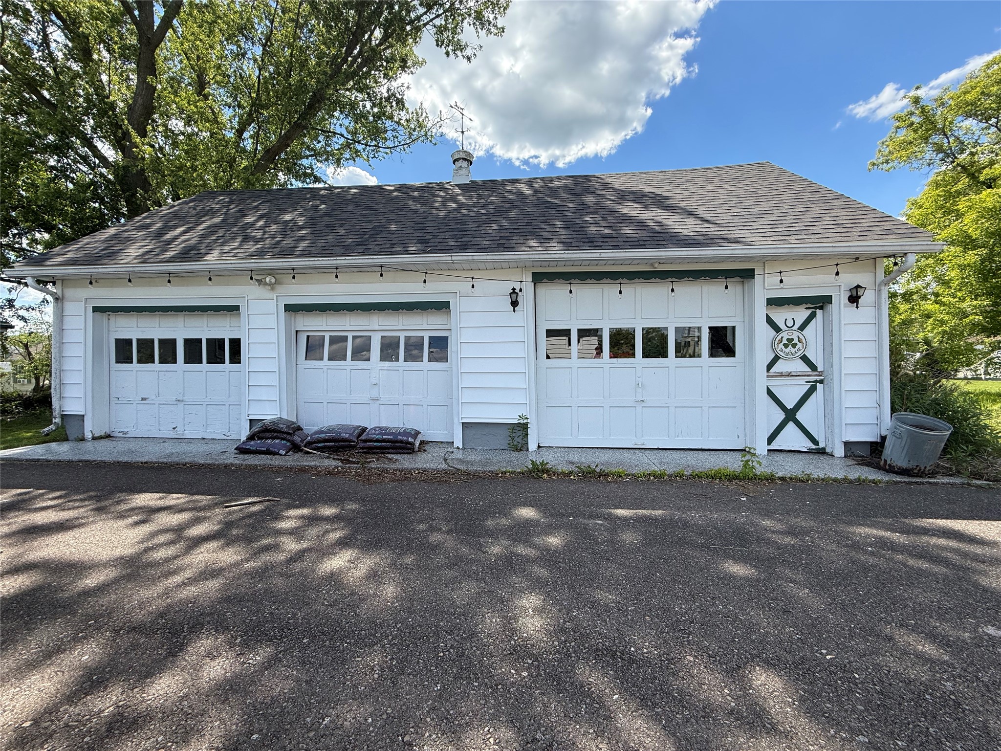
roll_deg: -0.5
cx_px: 500
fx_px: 405
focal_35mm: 14
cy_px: 376
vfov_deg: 85.7
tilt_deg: -0.9
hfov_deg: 102.1
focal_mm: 2.22
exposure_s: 1/799
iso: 50
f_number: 2.2
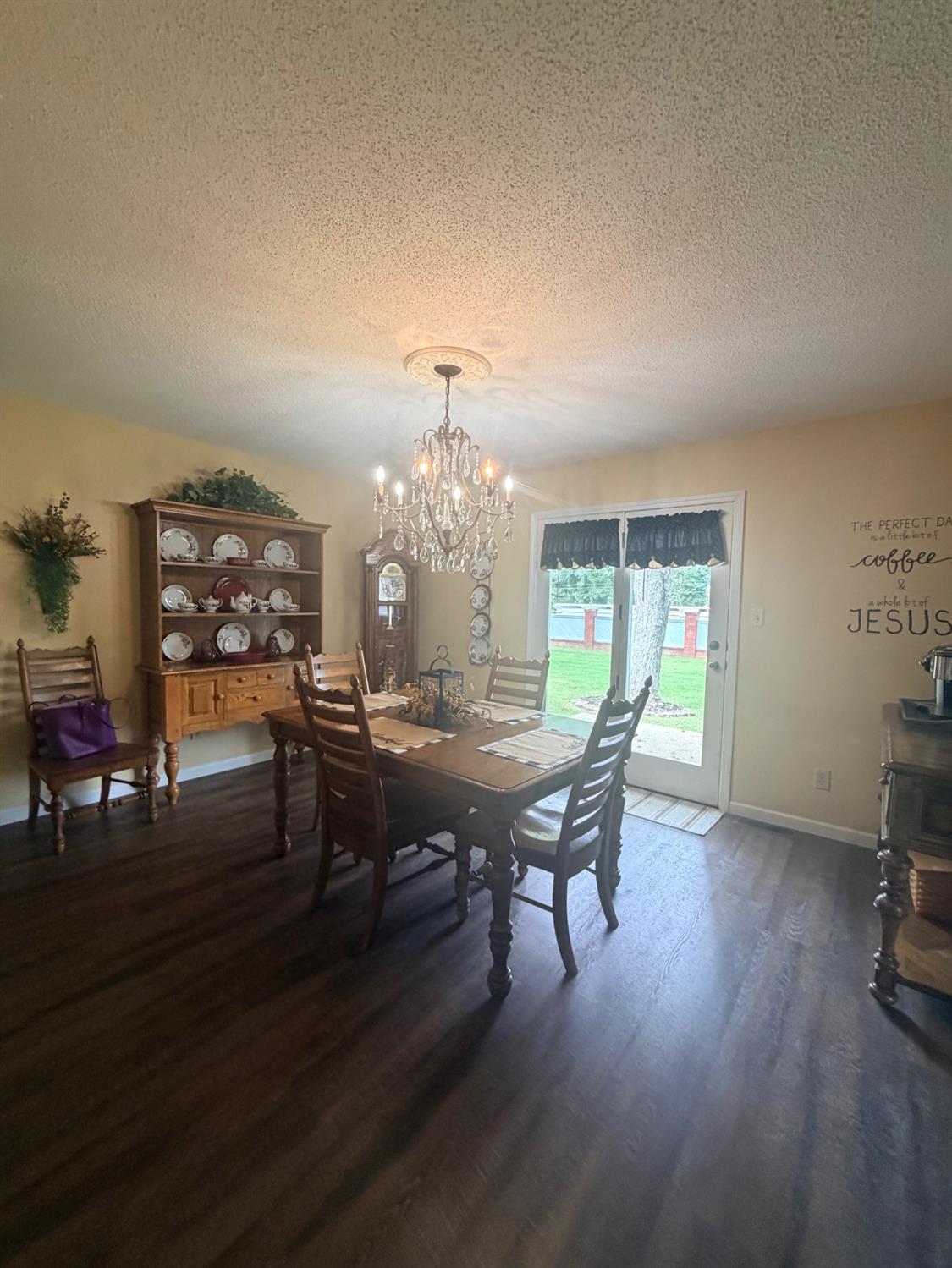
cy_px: 634
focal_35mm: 14
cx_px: 476
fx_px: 513
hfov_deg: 85.7
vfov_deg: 102.0
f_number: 2.2
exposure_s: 1/120
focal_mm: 2.22
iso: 320
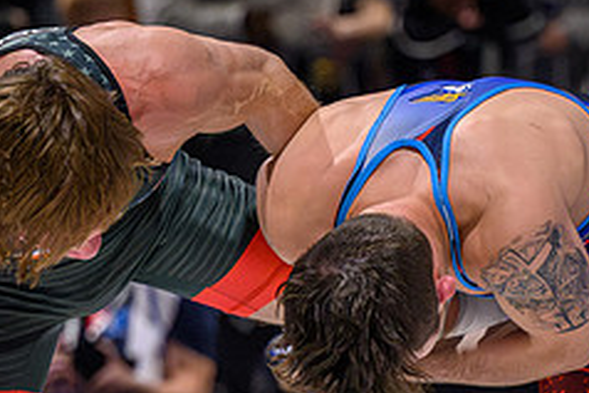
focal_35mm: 401
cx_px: 331
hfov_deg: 5.1
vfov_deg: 3.4
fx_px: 6565
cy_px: 416
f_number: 2.8
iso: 7200
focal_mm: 110
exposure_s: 1/800
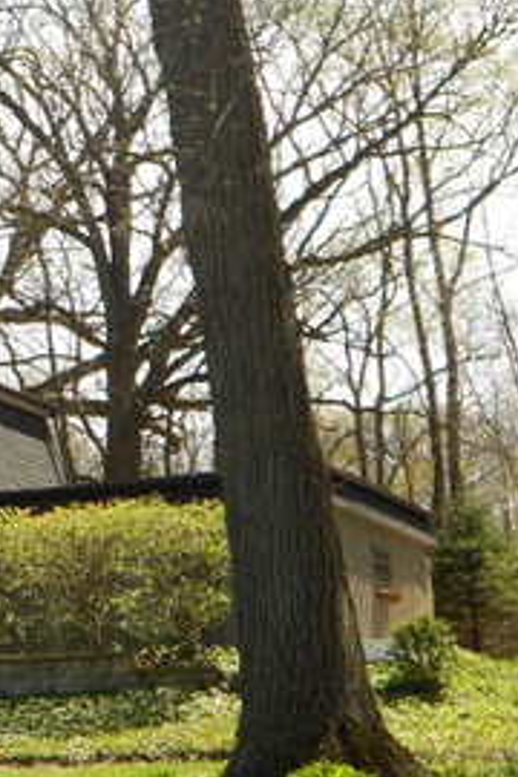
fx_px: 2288
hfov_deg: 12.2
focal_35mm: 106
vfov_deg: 19.3
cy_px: 368
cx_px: -302
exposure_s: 1/320
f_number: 4.2
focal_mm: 7.7
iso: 80
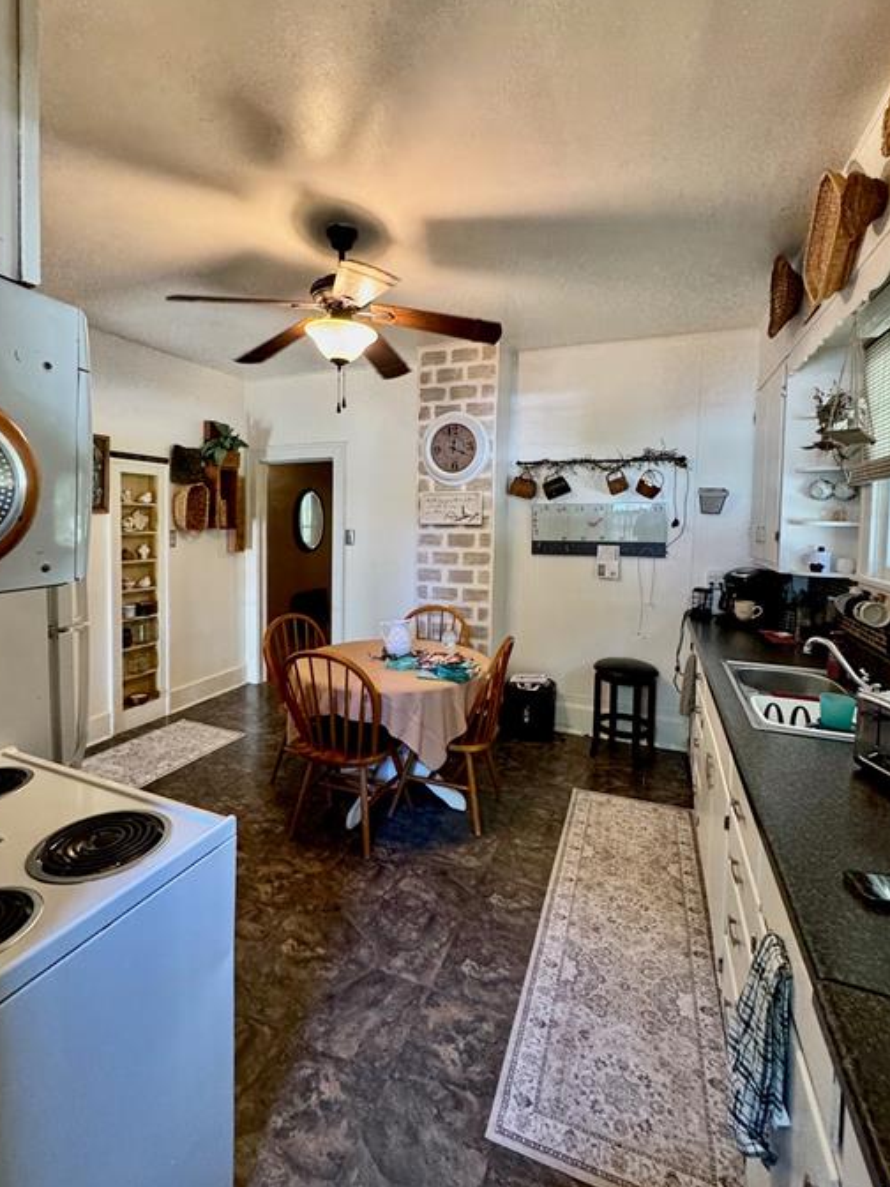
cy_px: 544
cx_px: 426
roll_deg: -0.7
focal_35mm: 16
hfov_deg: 78.1
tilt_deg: -3.1
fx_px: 548
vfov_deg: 94.3
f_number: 2.2
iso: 400
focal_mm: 2.22
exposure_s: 1/60
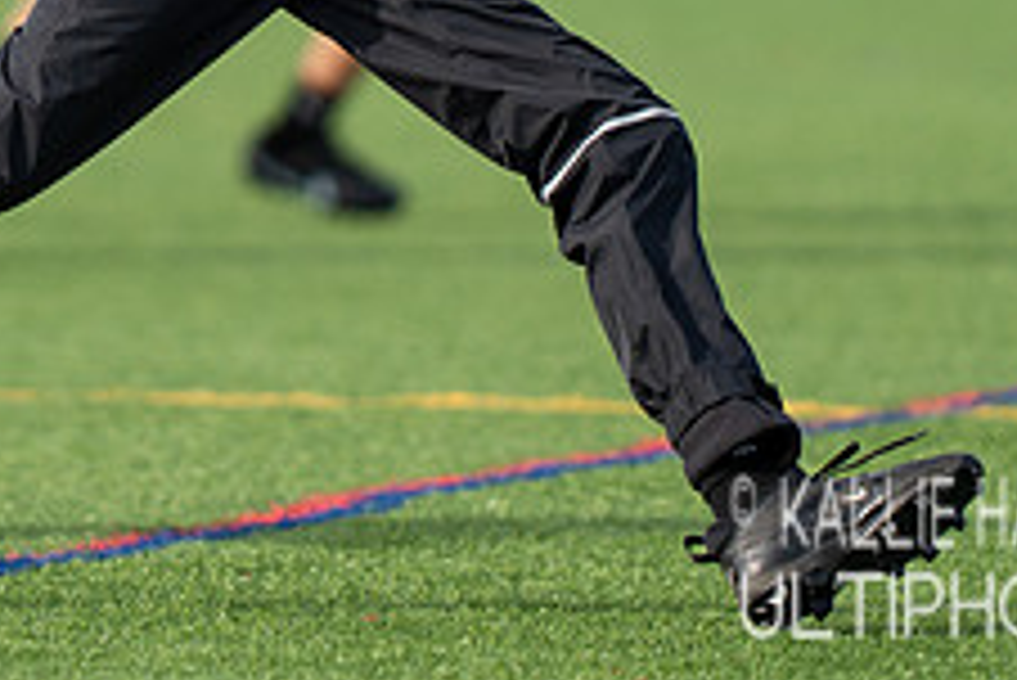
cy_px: -211
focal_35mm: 1587
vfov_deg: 0.9
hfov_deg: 1.3
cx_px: -158
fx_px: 44860
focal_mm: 400
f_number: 2.8
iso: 250
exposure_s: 1/2000
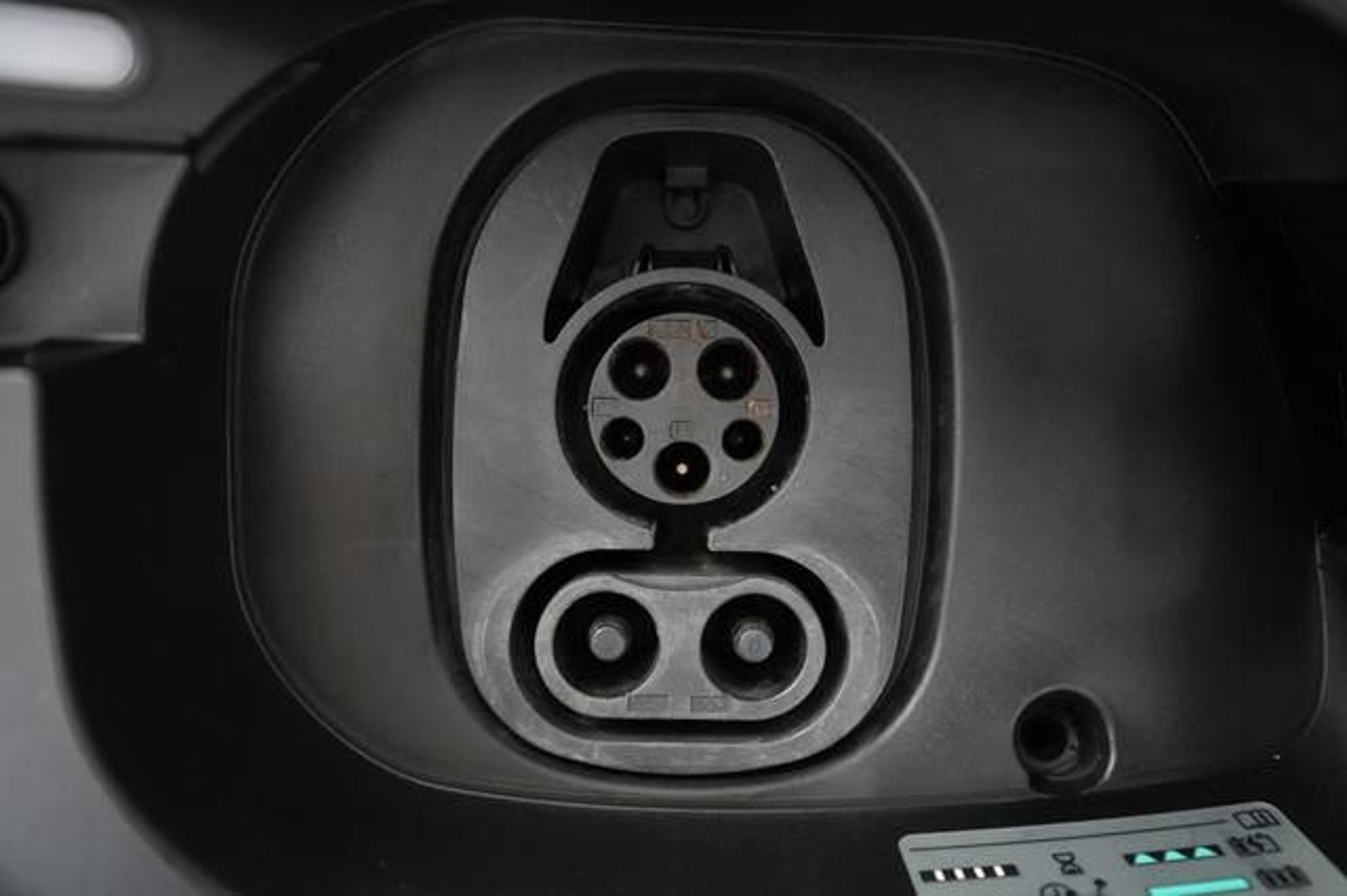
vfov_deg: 46.4
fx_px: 1047
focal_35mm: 28
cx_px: 674
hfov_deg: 65.5
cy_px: 448
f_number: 3.5
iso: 6400
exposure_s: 1/60
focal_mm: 28
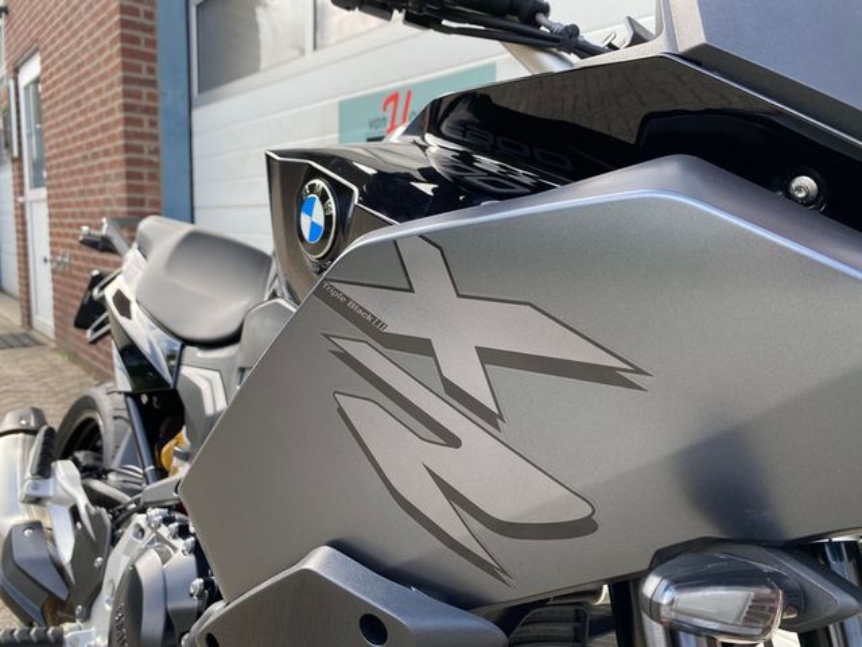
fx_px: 647
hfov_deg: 67.3
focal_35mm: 26
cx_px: 431
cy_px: 324
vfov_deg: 53.1
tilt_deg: -7.7
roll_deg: -1.7
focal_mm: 4.25
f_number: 1.8
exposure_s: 1/452
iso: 32
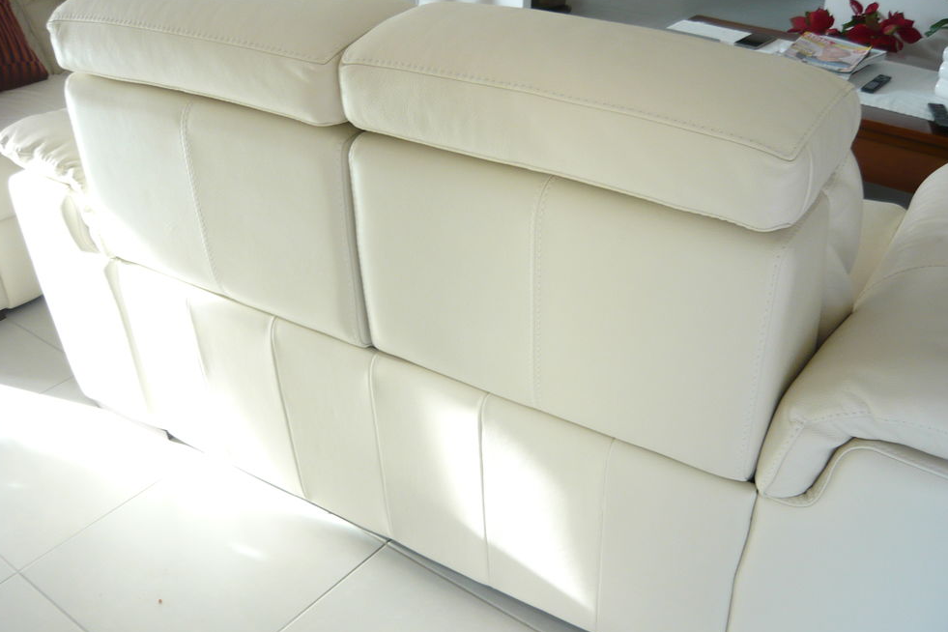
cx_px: 475
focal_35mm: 35
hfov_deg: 54.4
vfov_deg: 37.8
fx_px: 922
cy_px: 359
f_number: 2.8
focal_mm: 5.5
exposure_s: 1/30
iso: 160
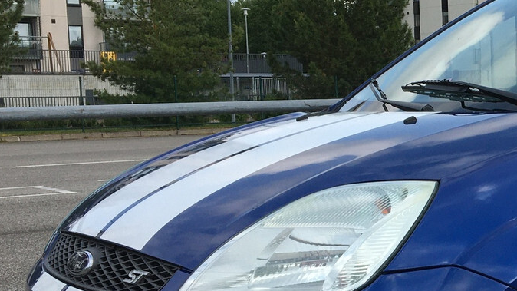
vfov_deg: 16.0
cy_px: 203
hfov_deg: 26.1
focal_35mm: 75
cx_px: 568
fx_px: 1028
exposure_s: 1/1451
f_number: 2.2
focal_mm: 4.15
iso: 25
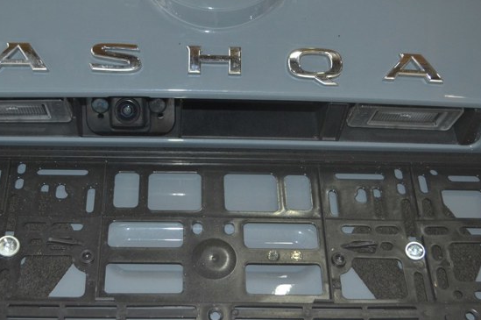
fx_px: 748
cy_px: 138
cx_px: 214
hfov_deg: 35.6
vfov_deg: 24.1
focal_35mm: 56
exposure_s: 1/60
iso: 1250
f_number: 4.8
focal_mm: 32
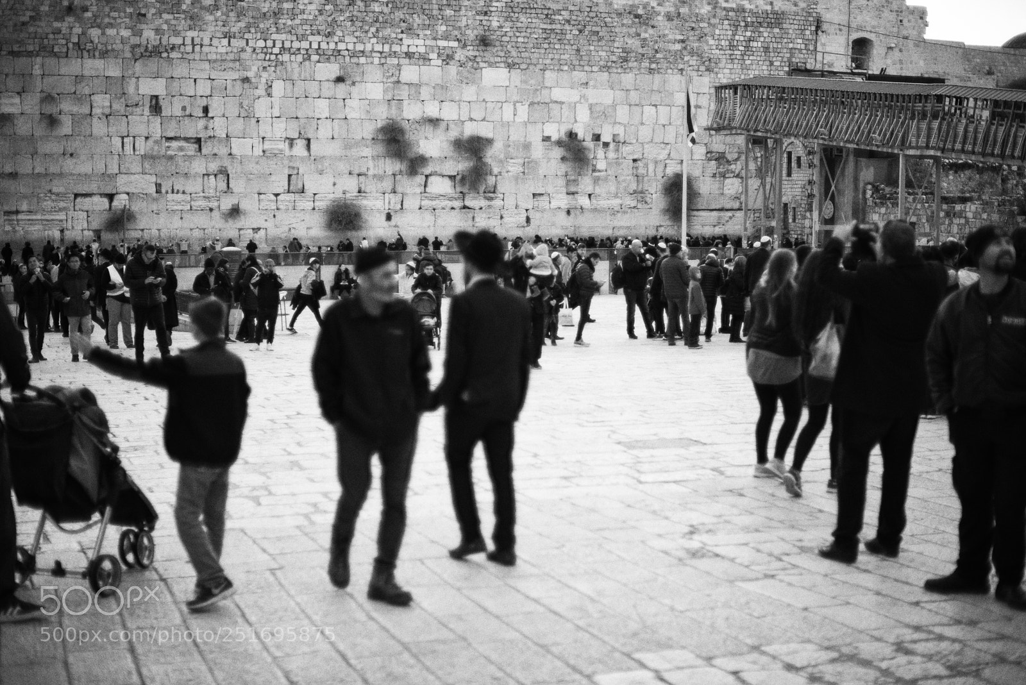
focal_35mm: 50
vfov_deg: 27.0
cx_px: 513
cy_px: 342
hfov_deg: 39.6
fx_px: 1425
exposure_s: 1/500
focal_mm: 50
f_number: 1.4
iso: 64
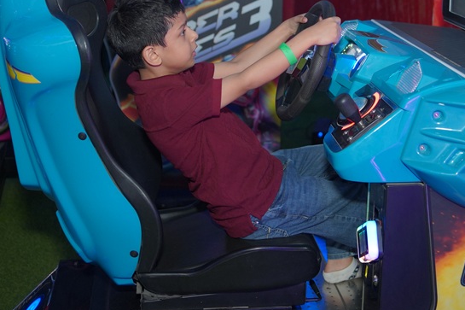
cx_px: 323
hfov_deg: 32.5
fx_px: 788
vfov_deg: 21.8
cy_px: 43
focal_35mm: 61
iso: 1000
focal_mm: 35
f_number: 2.2
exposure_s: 1/125
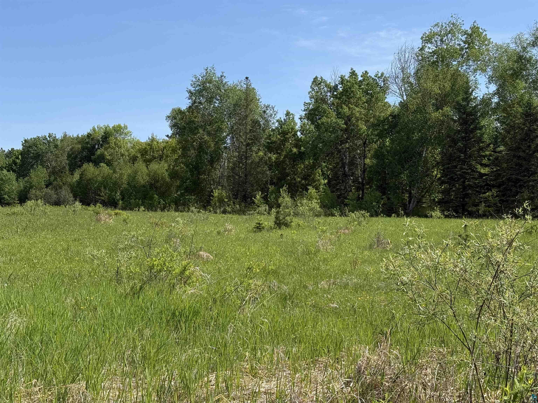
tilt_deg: +1.7
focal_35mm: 48
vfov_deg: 30.3
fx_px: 746
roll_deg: -2.0
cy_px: 202
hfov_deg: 39.7
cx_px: 269
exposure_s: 1/5208
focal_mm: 6.76
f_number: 1.78
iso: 100
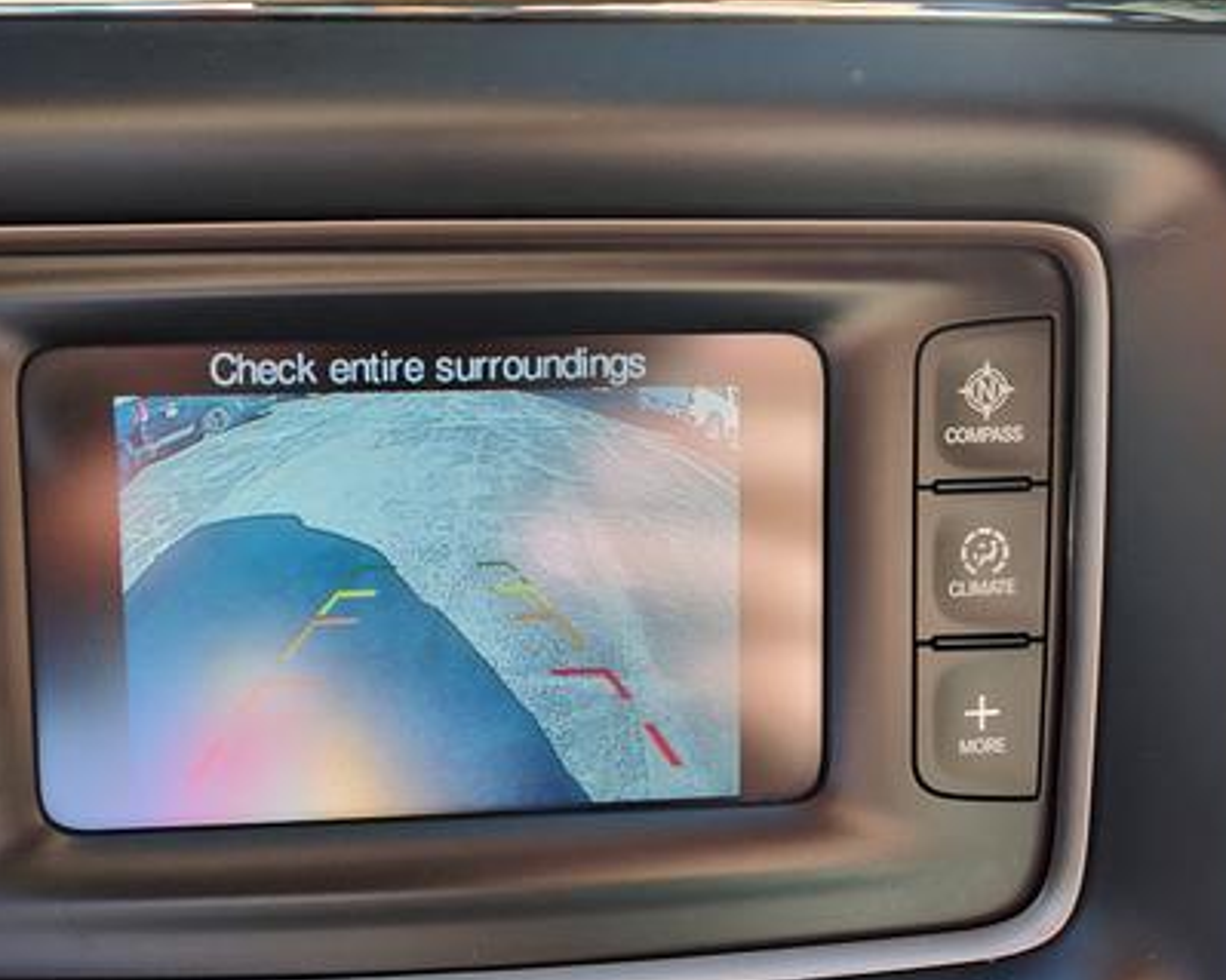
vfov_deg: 41.0
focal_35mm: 36
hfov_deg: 49.5
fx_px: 1306
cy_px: 565
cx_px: 424
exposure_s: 1/196
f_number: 1.88
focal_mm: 5.56
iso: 100
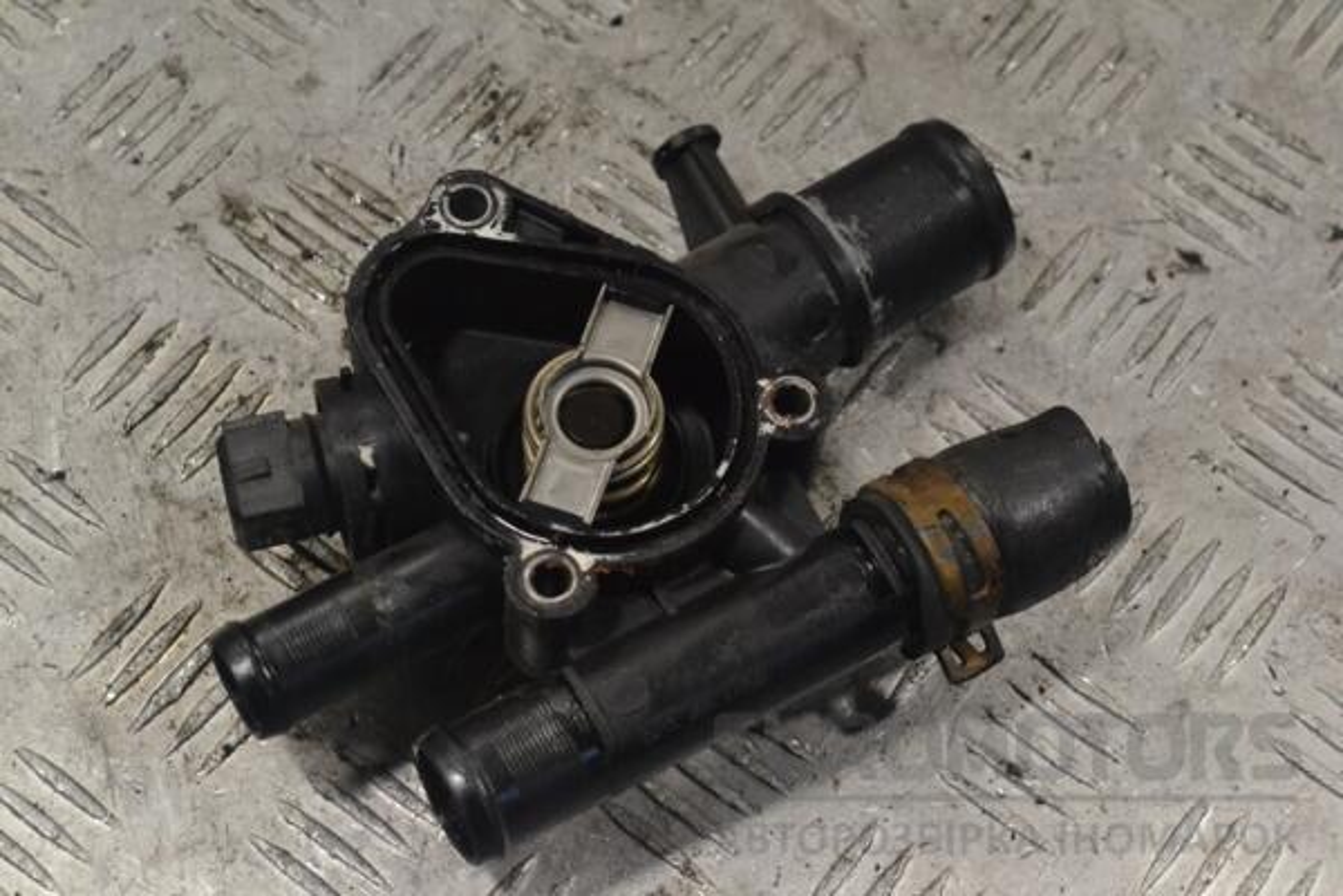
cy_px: 448
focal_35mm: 82
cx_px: 672
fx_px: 3077
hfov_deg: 24.6
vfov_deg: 16.6
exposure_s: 1/320
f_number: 9
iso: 3200
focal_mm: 55
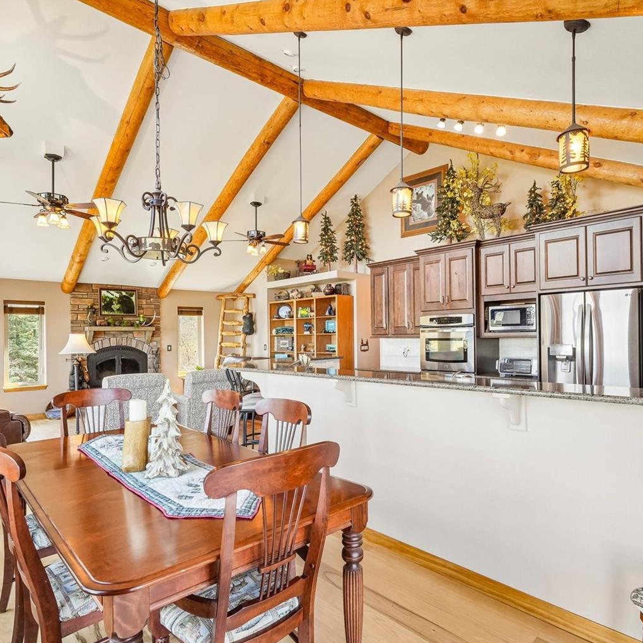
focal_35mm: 21
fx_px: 437
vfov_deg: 72.6
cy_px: 335
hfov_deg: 72.6
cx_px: 333
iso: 800
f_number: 8
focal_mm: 10.4
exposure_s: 1/10
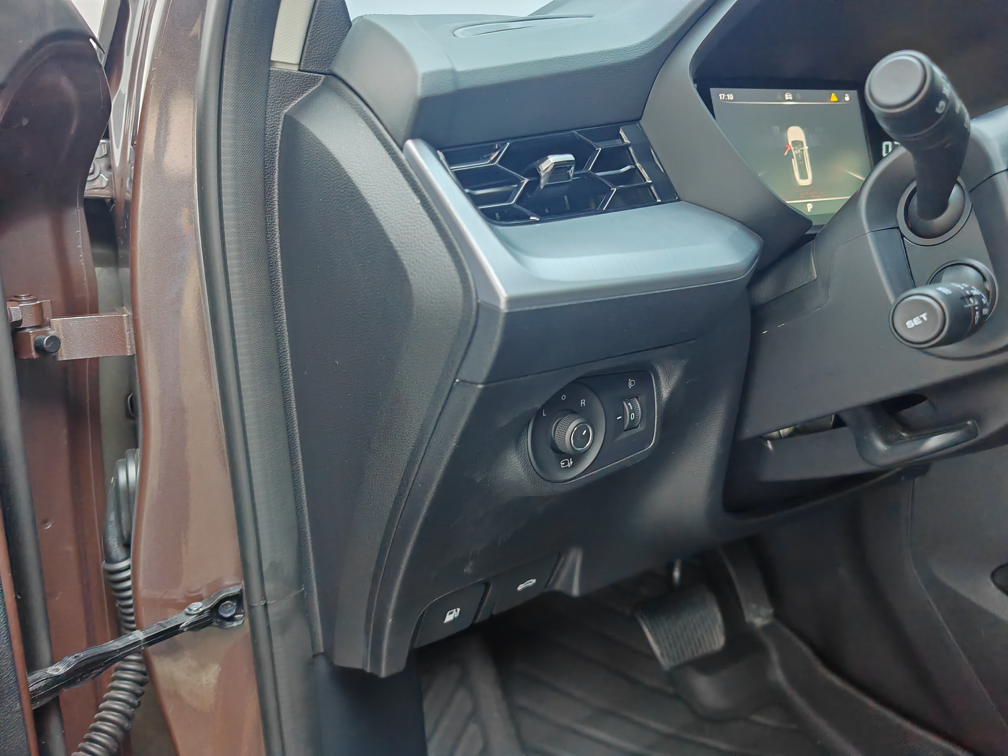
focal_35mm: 27
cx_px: 504
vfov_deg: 51.4
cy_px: 378
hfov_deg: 65.3
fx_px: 786
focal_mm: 7.62
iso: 800
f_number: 1.6
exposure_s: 1/67
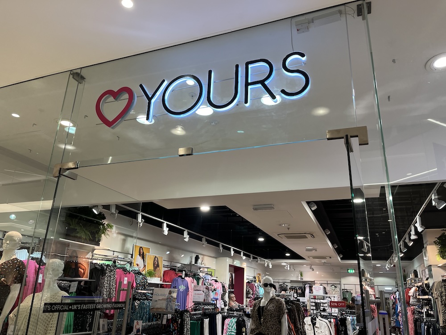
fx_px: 335
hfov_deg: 67.3
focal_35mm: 26
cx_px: 223
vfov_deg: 53.1
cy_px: 168
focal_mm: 5.1
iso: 80
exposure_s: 1/100
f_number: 1.6
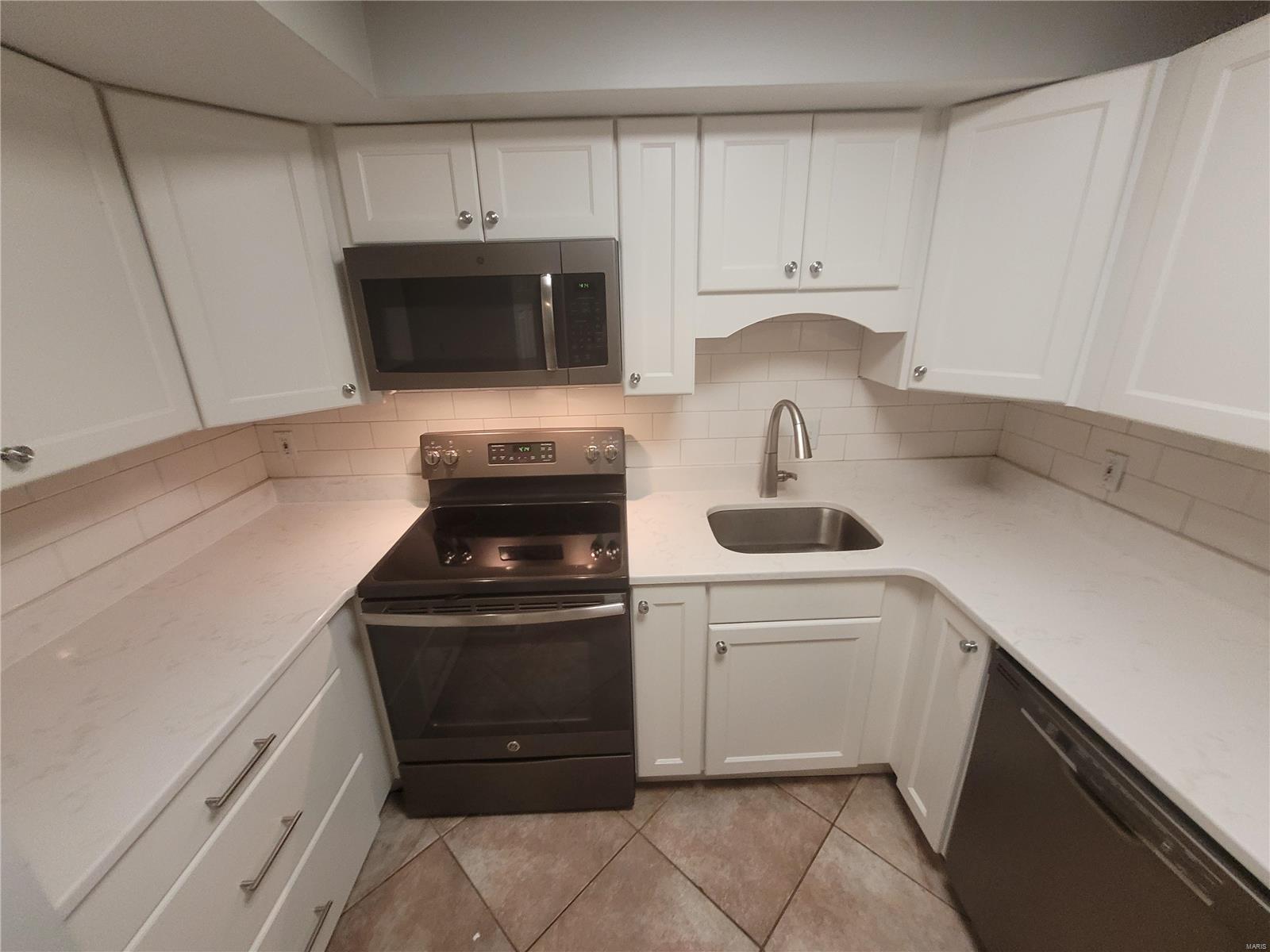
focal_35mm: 13
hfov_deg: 106.2
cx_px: 635
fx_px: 477
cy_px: 476
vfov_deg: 89.9
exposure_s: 1/59
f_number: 2.2
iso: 320
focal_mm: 1.74
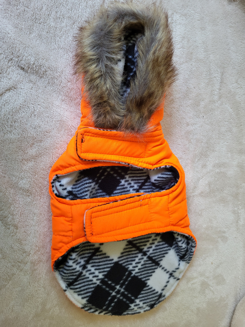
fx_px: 245
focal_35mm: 26
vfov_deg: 67.3
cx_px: 122
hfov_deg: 53.1
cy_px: 164
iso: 250
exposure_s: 1/120
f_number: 1.8
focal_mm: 5.4
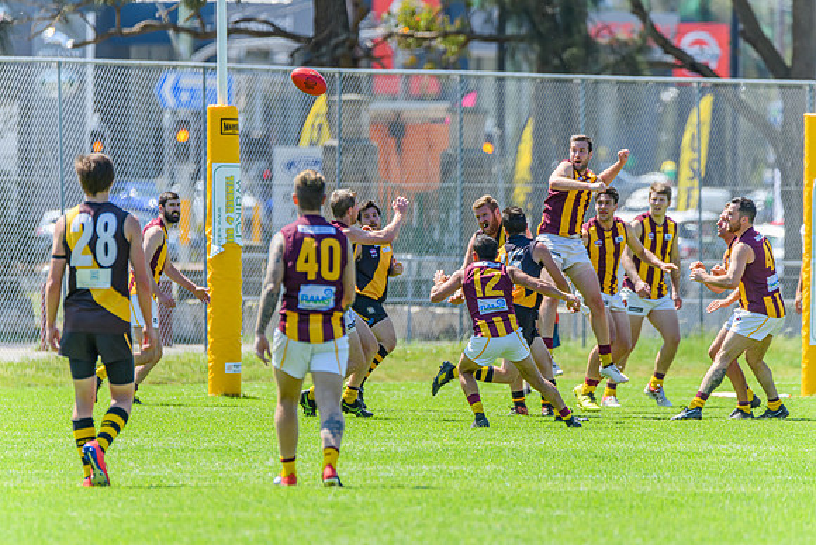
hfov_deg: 3.8
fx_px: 12260
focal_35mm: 541
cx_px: 439
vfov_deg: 2.5
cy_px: 293
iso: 800
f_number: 6.3
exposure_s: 1/1250
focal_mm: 500
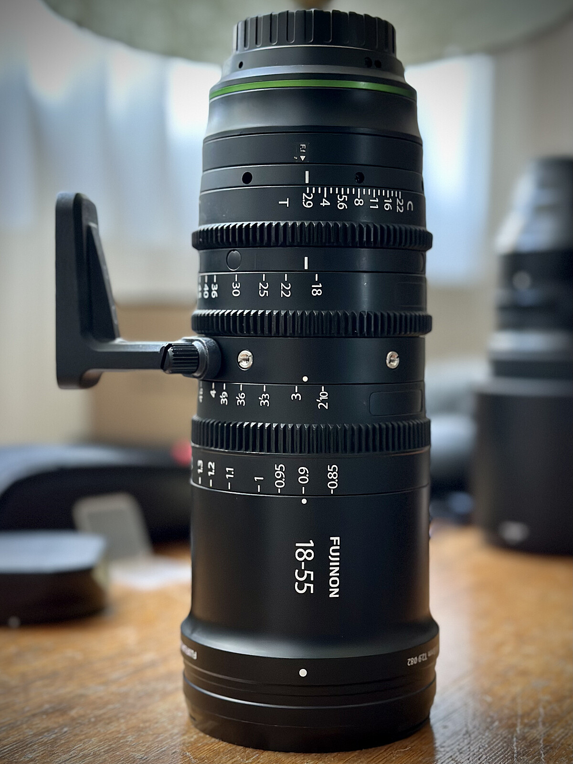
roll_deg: -0.6
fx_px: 1059
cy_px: 382
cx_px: 286
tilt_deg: -3.4
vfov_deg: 39.7
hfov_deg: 30.3
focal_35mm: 48
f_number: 1.78
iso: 250
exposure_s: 1/60
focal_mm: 6.86
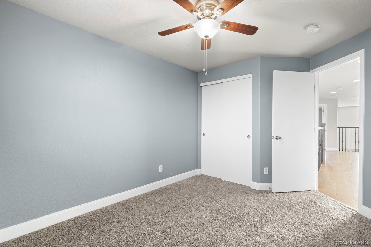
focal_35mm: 16
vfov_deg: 73.7
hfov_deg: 96.7
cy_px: 124
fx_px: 165
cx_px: 186
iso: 100
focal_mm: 16
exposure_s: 3.2
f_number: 8
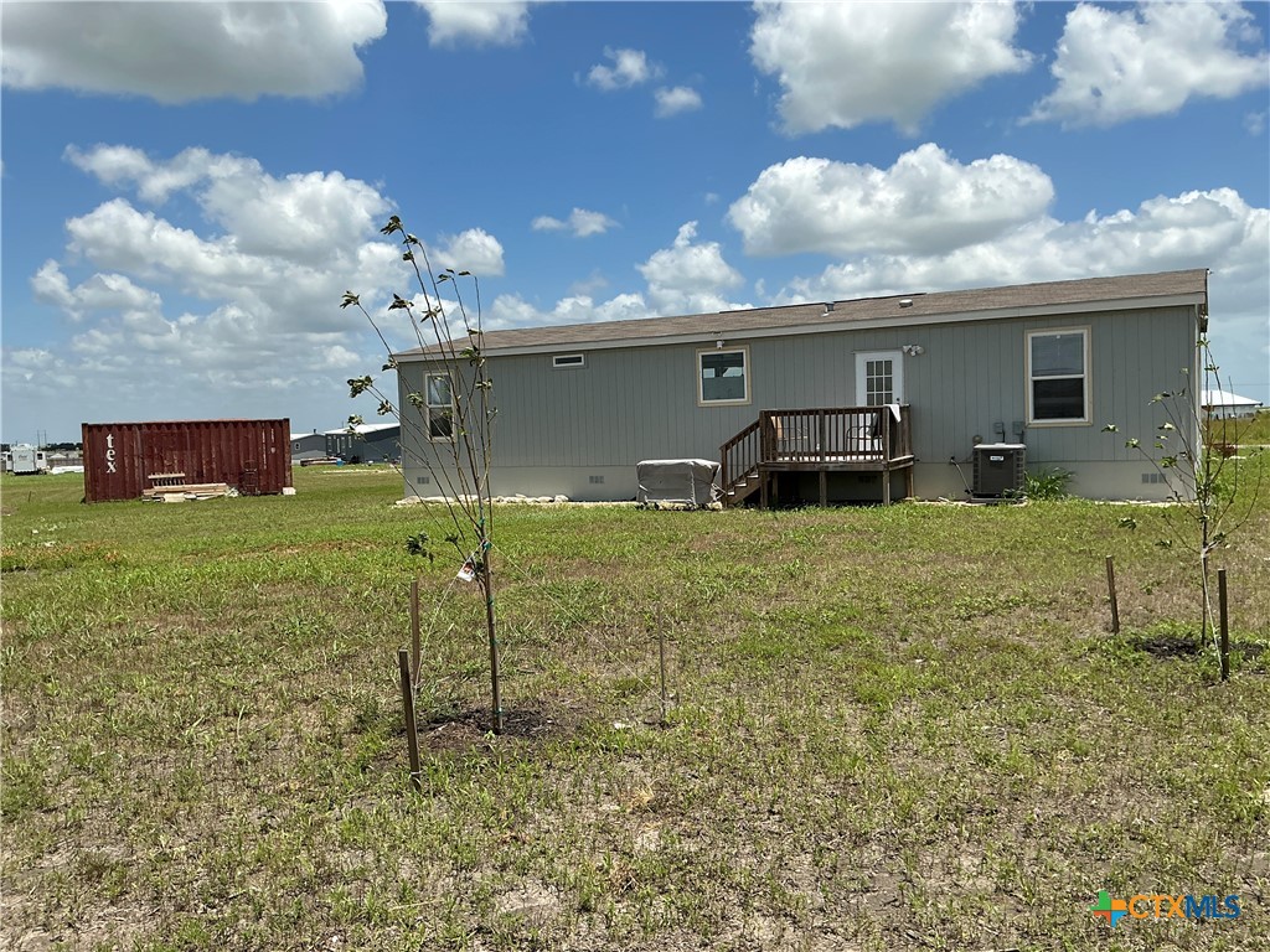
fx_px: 1027
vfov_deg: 49.7
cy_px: 476
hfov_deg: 63.4
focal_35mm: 28
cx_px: 635
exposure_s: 1/2801
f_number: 1.8
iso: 25
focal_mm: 3
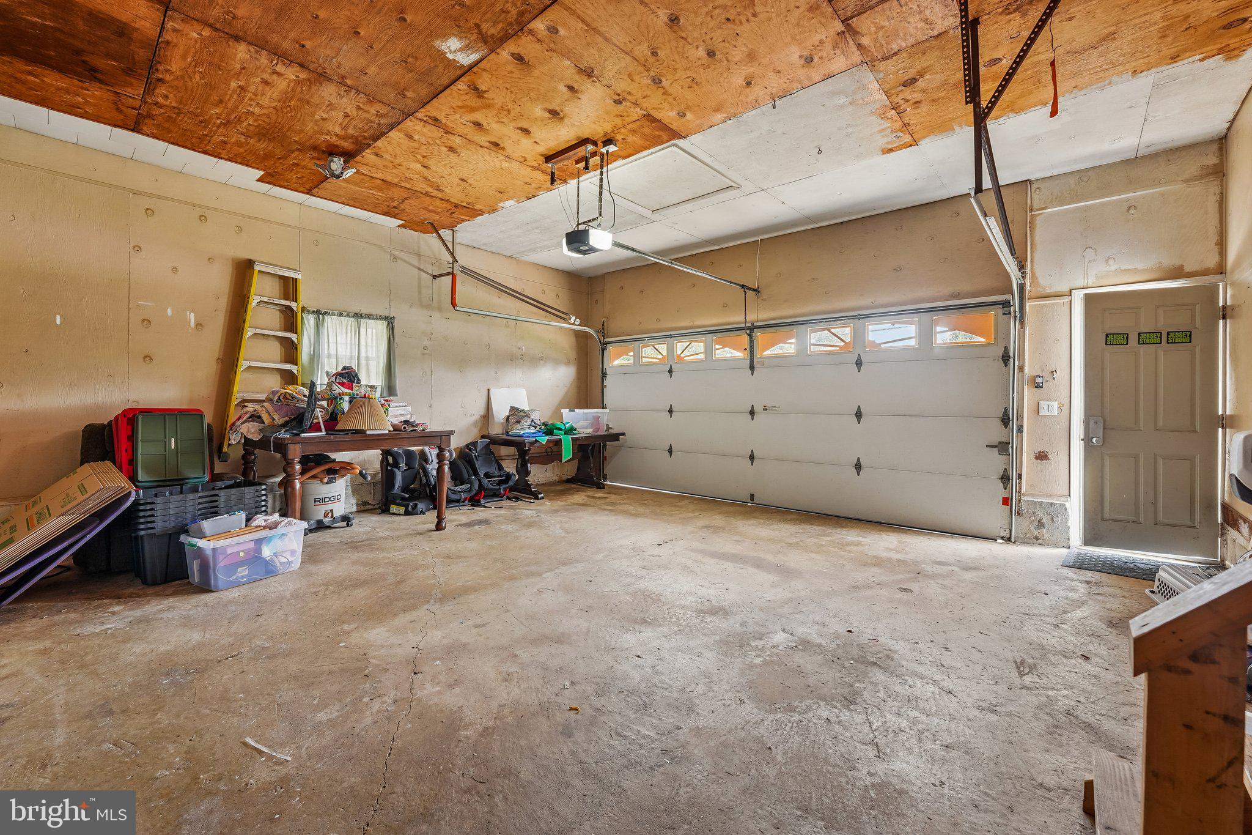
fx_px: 487
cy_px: 418
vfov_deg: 81.2
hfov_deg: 104.3
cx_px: 626
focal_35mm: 14
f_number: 8
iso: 500
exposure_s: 1/6
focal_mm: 14
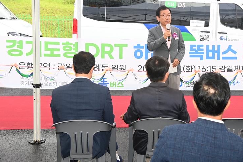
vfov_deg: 27.9
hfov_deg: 40.5
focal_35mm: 48
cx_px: 165
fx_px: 324
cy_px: 56
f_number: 7.1
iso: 1000
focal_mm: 35
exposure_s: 1/125
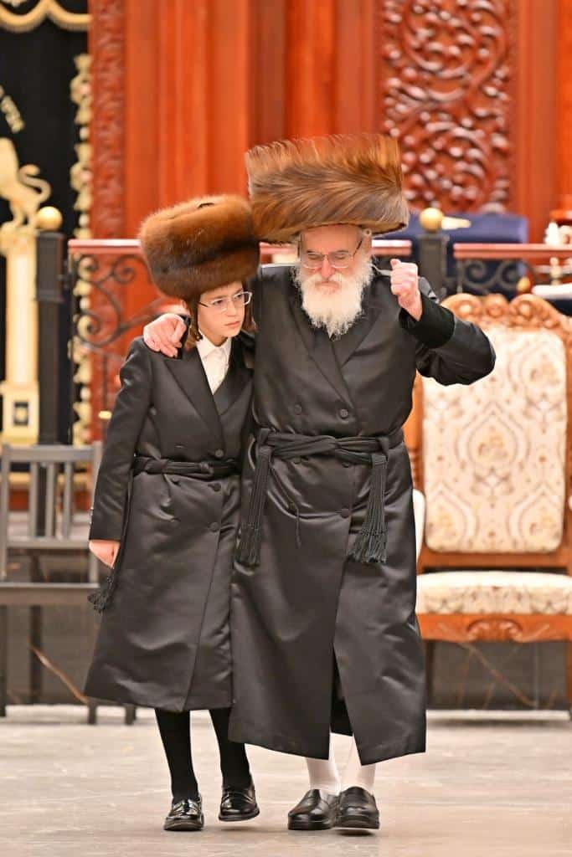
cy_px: 428
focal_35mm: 285
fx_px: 6790
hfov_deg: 4.8
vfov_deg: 7.2
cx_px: 286
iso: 640
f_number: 2.8
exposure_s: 1/400
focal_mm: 190
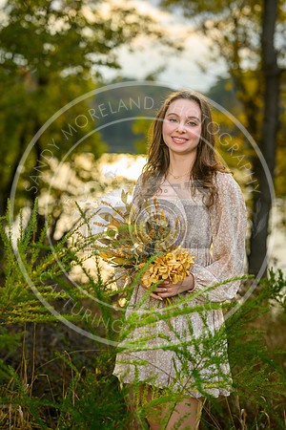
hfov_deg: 16.1
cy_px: 215
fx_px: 1013
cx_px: 143
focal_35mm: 85
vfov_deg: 23.9
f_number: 3.2
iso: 250
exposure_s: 1/640
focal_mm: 85
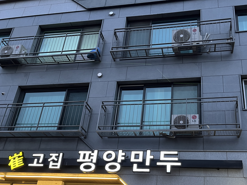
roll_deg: -4.8
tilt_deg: +23.3
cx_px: 148
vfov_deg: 38.1
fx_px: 264
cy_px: 129
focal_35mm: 37
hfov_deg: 49.8
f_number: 1.6
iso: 160
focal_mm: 5.1
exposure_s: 1/60
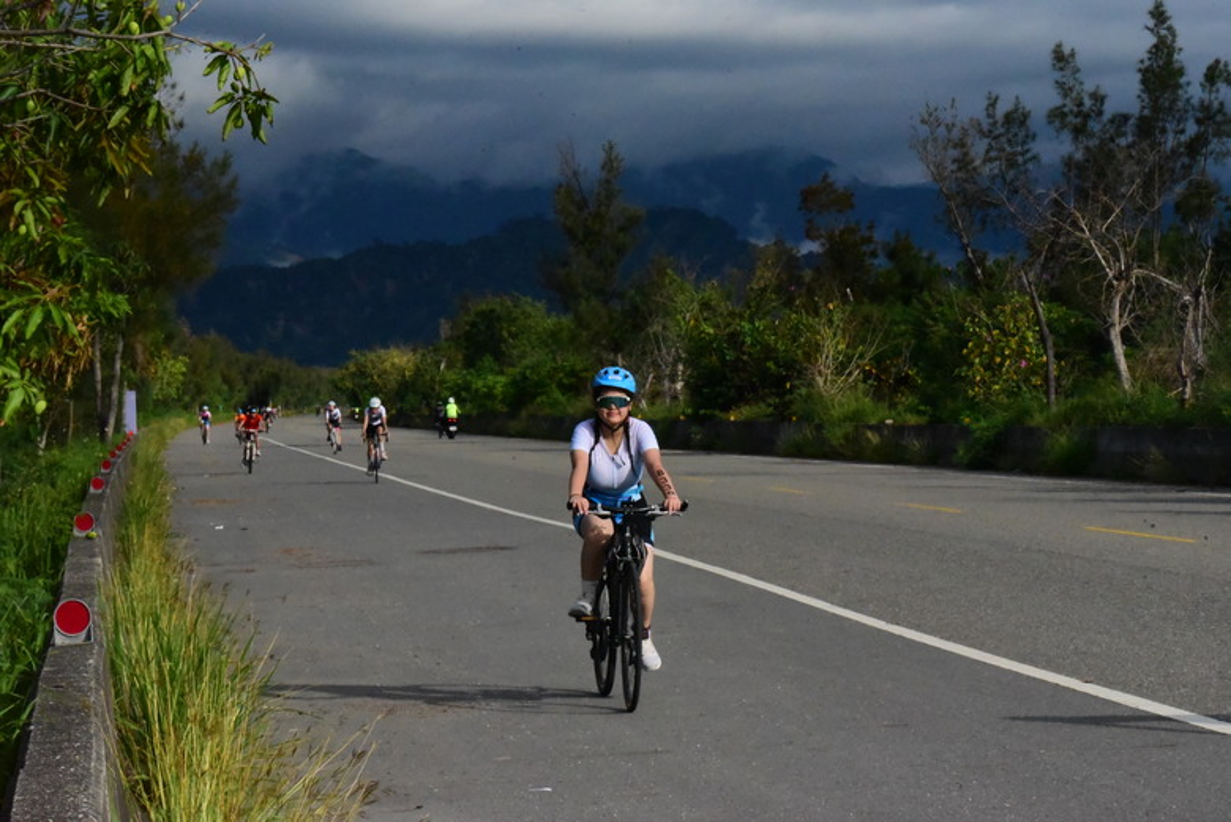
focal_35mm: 112
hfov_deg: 18.3
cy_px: 411
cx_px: 616
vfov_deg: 12.2
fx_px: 3832
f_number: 32
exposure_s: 1/4000
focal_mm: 112
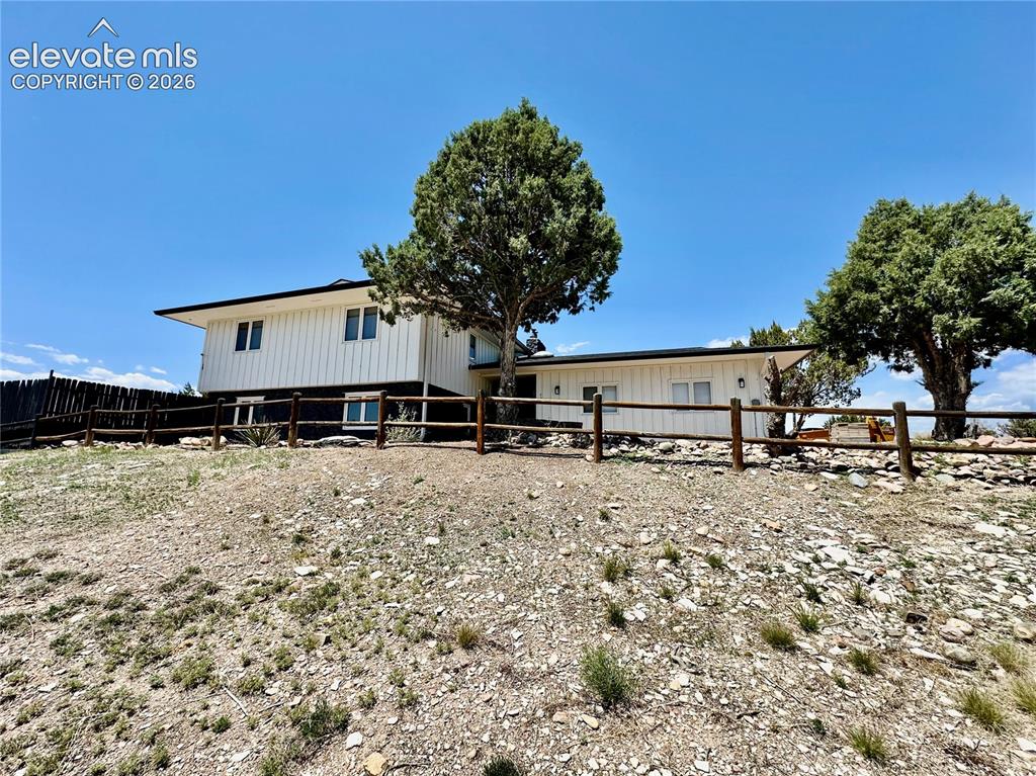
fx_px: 419
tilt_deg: +8.8
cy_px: 388
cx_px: 518
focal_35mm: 14
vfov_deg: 85.6
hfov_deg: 102.1
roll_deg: -0.7
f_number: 2.2
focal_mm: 2.22
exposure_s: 1/1770
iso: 50
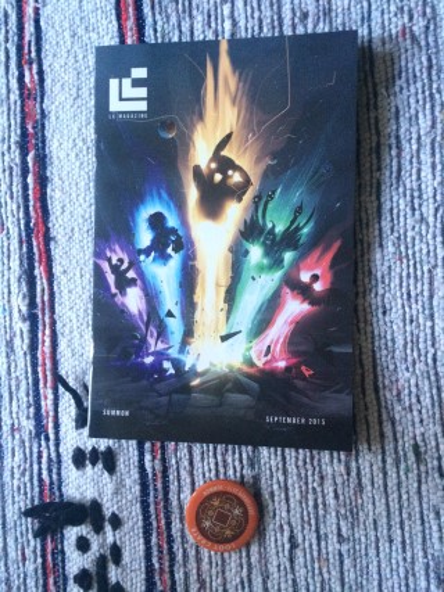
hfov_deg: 48.2
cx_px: 222
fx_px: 496
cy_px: 296
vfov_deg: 61.7
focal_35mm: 29
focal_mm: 4.15
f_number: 2.2
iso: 250
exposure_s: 1/20
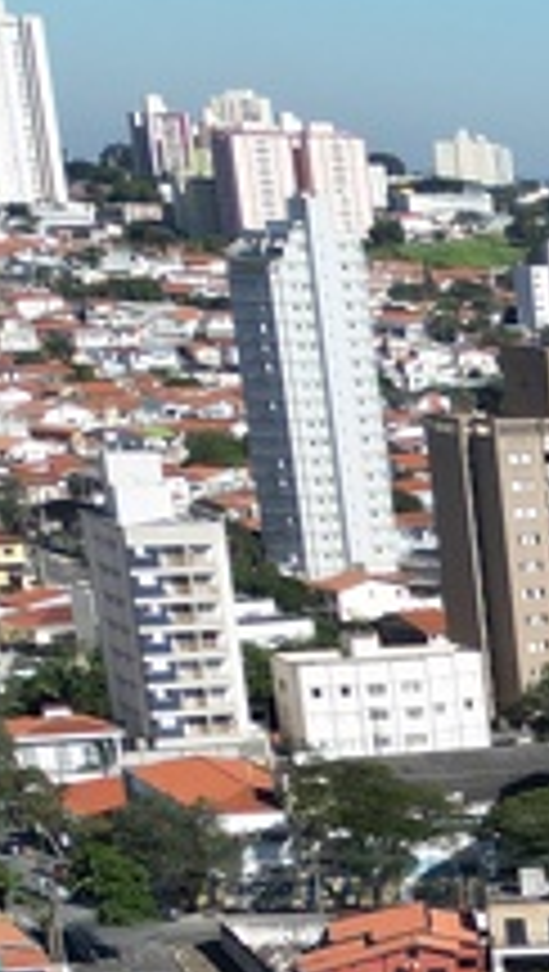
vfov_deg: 16.0
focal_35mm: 122
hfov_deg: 8.7
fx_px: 3147
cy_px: 1490
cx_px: 1476
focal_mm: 6.72
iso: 100
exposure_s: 1/2500
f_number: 1.7
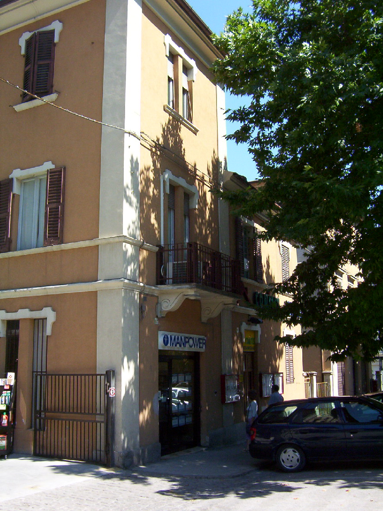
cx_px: 192
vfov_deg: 51.4
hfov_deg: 39.7
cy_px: 256
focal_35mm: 36
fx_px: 531
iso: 100
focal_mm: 5.54
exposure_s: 1/350
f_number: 5.24
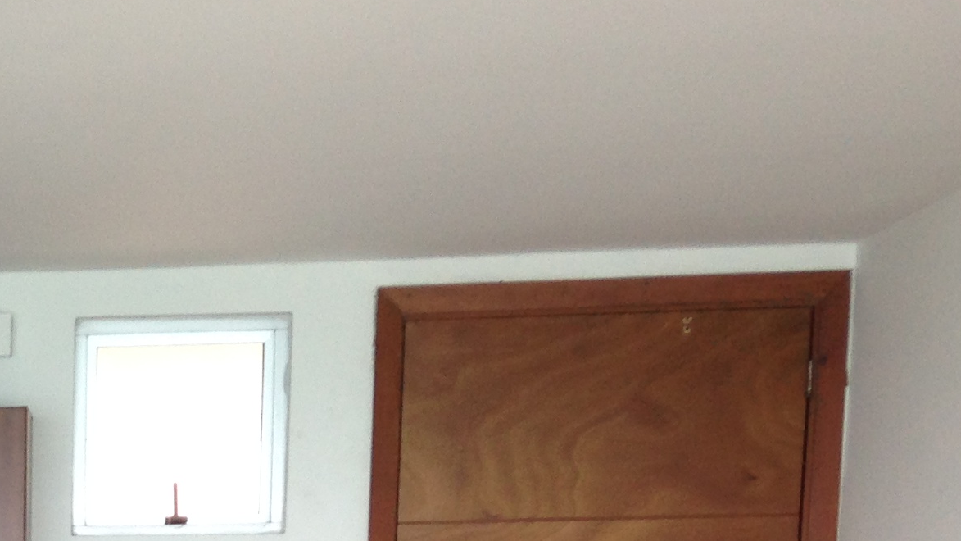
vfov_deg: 11.2
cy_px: 991
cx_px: -155
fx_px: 2548
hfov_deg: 20.2
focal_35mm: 100
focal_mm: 4.12
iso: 50
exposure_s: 1/40
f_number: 2.4
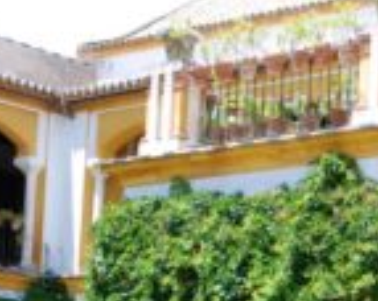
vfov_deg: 12.2
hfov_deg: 14.2
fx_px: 1381
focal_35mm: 124
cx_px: 619
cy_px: 347
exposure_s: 1/400
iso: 1000
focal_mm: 25
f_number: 10
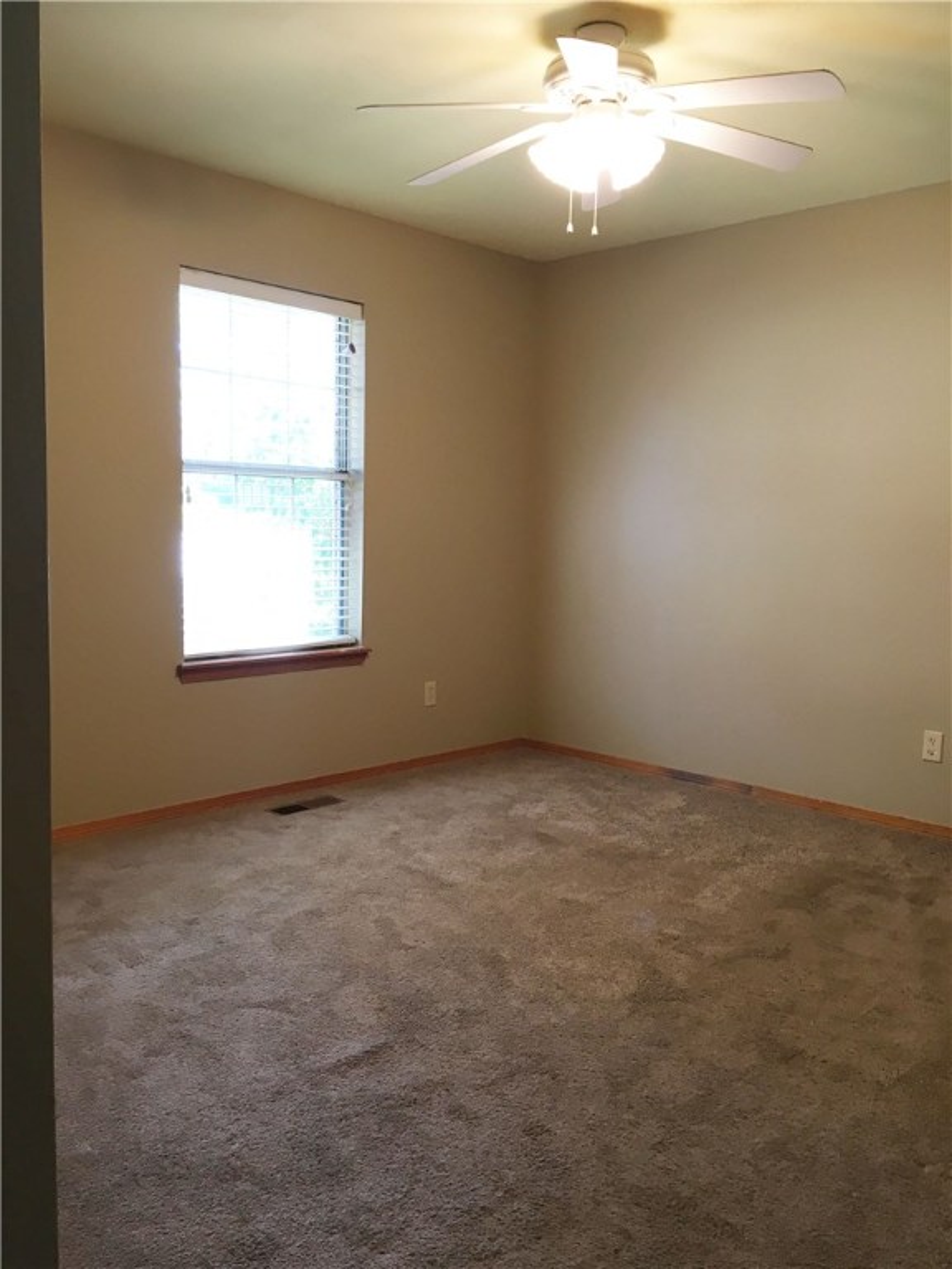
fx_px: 1063
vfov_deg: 61.7
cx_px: 476
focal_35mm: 29
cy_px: 634
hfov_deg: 48.2
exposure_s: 1/30
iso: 50
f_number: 2.2
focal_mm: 4.15
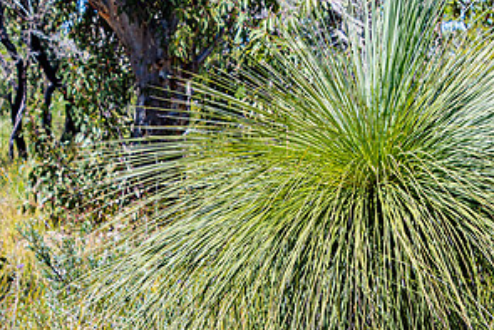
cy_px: 172
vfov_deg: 8.5
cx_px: 300
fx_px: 2210
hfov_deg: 12.7
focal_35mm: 161
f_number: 6.3
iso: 100
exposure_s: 1/250
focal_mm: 55
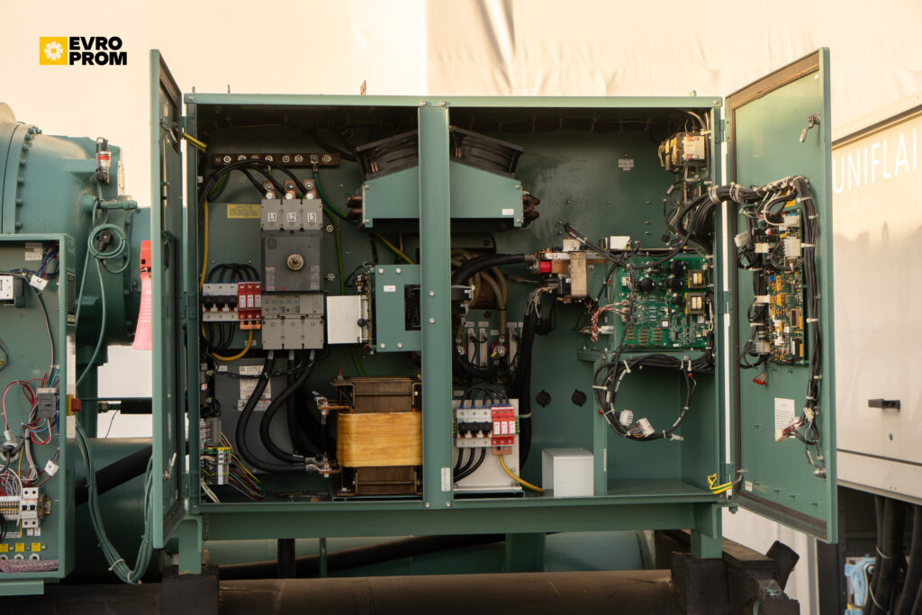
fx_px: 1511
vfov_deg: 23.0
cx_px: 461
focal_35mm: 59
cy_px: 308
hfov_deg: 33.9
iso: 200
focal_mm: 59
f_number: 7.1
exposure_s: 1/160
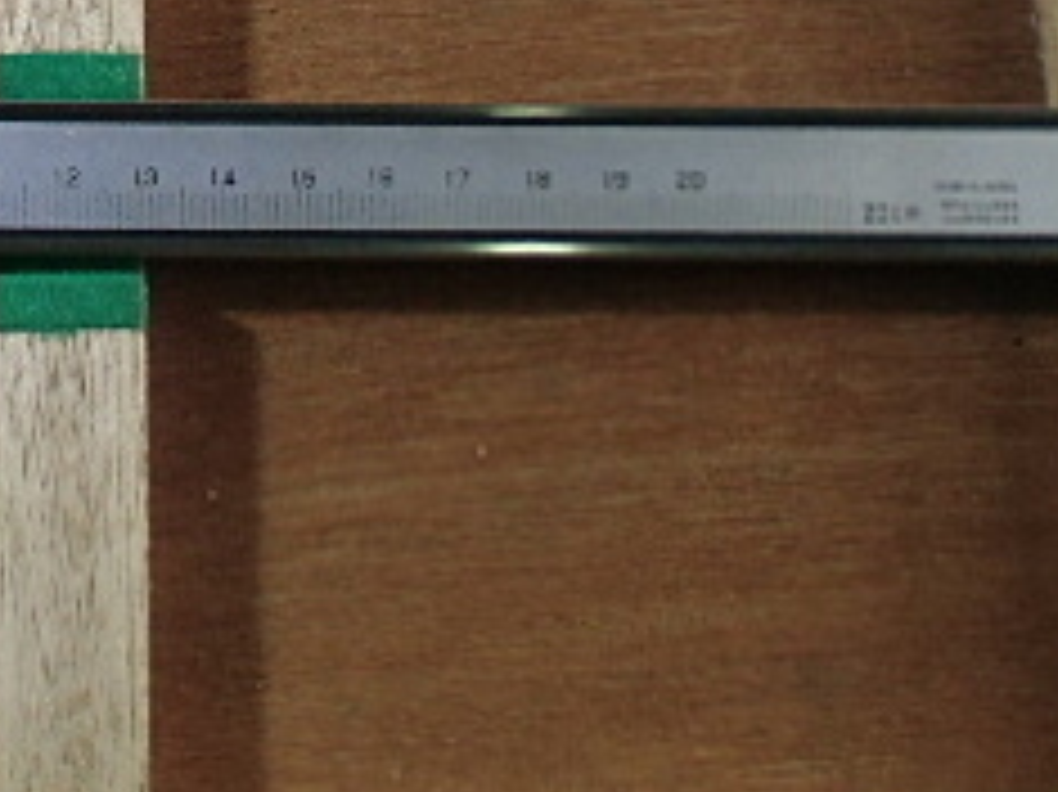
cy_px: -90
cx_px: -32
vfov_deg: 13.3
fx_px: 3330
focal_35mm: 109
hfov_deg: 17.6
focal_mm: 7.15
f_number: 4
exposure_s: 1/80
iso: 400
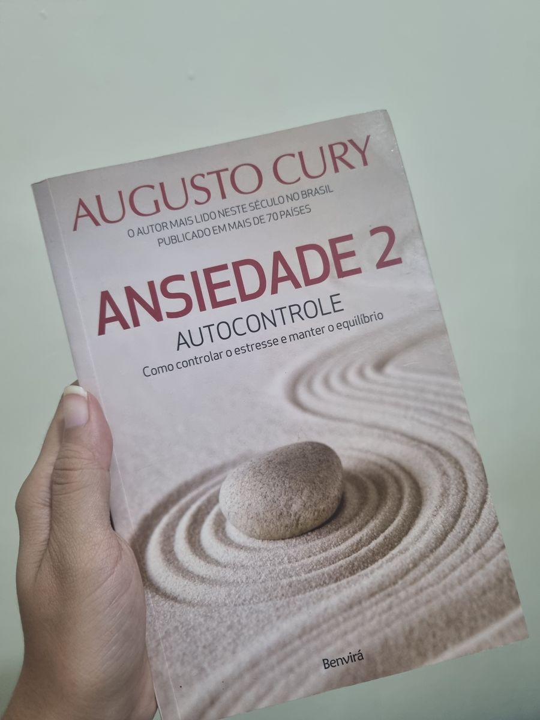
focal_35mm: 26
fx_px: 541
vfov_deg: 67.3
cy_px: 360
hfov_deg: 53.1
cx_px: 270
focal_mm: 5.4
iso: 250
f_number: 1.8
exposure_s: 1/40
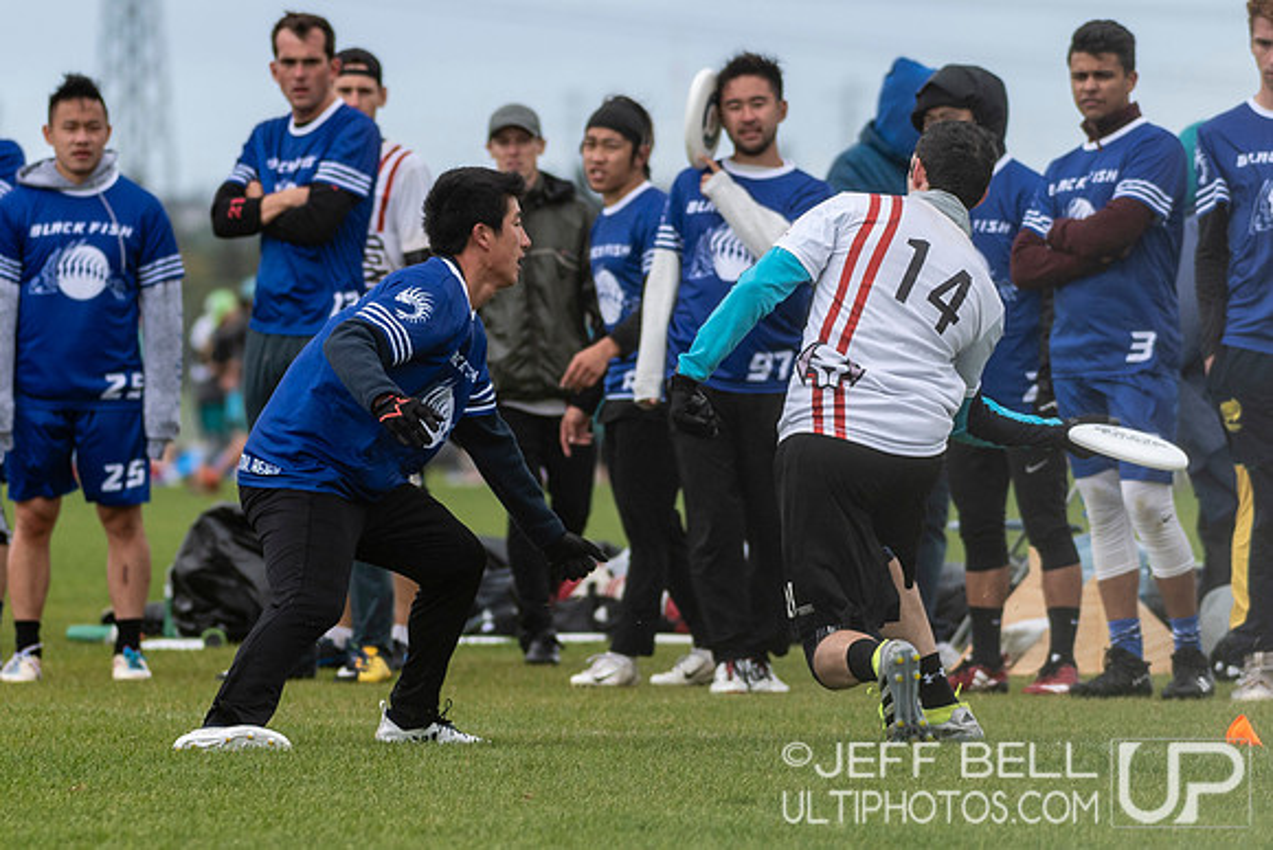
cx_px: 441
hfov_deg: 3.9
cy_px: 311
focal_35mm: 533
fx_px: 18868
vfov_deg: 2.6
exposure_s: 1/1000
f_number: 4
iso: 125
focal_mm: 200
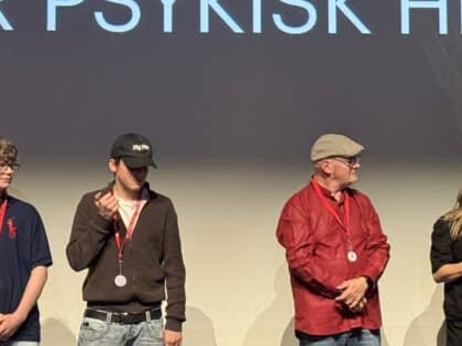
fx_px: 1562
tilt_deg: +2.0
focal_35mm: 117
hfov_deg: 16.5
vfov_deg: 12.7
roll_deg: +0.4
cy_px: 189
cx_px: 441
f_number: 1.78
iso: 500
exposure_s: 1/36
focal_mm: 6.76
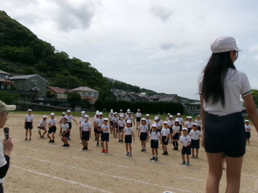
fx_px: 268
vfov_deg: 39.7
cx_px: 129
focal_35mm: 36
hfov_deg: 51.4
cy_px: 96
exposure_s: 1/250
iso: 100
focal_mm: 6.4
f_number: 11.8
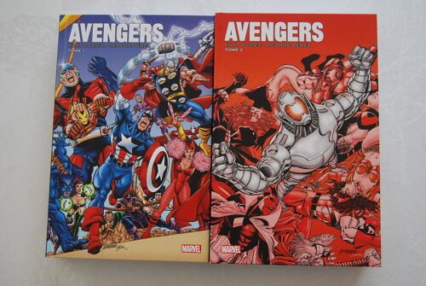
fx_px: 498
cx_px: 213
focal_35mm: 42
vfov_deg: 32.0
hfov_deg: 46.3
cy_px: 143
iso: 200
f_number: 4.2
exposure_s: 1/50
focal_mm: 28
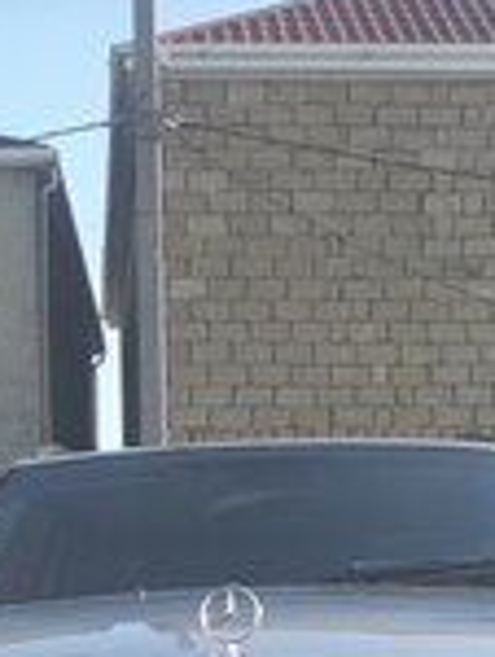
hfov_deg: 16.6
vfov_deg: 18.8
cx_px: 158
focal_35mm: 89
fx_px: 1692
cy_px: 1047
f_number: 1.9
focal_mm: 3.6
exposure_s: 1/543
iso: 40
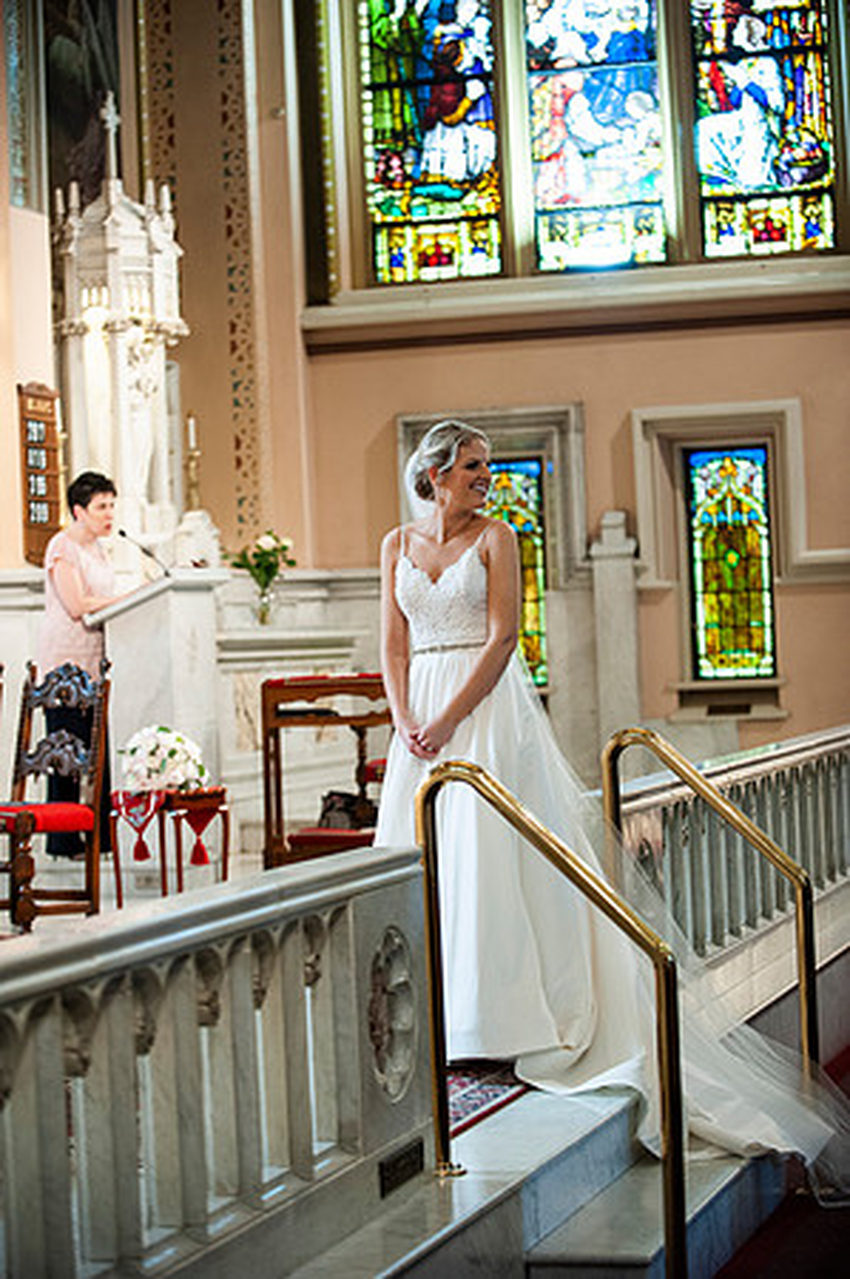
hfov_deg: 15.9
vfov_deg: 23.7
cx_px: 425
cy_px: 640
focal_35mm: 86
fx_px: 3053
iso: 1600
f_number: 2.8
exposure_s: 1/80
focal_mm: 86
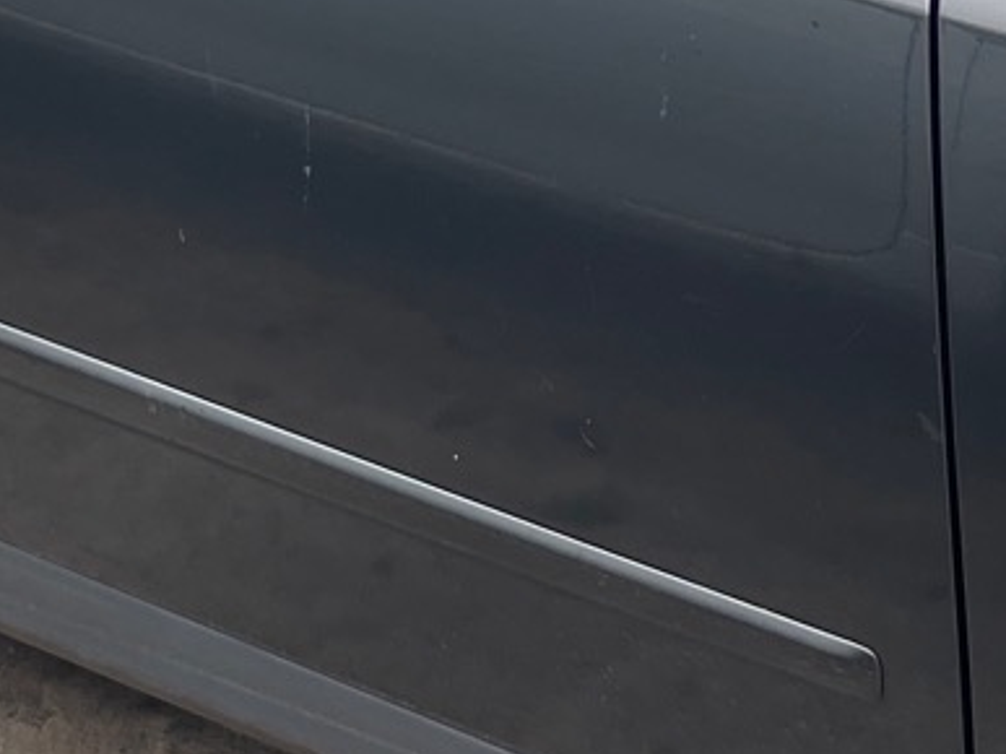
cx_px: 442
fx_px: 3515
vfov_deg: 11.6
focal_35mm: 121
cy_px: -429
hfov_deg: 16.3
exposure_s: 1/175
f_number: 1.6
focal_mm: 4.2
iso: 32
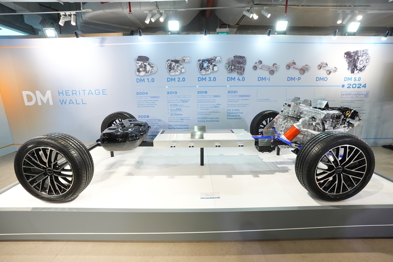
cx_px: 196
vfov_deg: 73.7
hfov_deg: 96.7
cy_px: 131
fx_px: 175
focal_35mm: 16
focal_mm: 16
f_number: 5.6
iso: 1250
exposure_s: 1/200
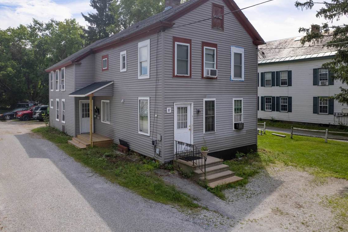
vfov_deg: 51.2
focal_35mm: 25
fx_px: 242
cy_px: 107
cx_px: 160
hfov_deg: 71.4
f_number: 2.8
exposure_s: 1/320
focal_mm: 8.38
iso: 100
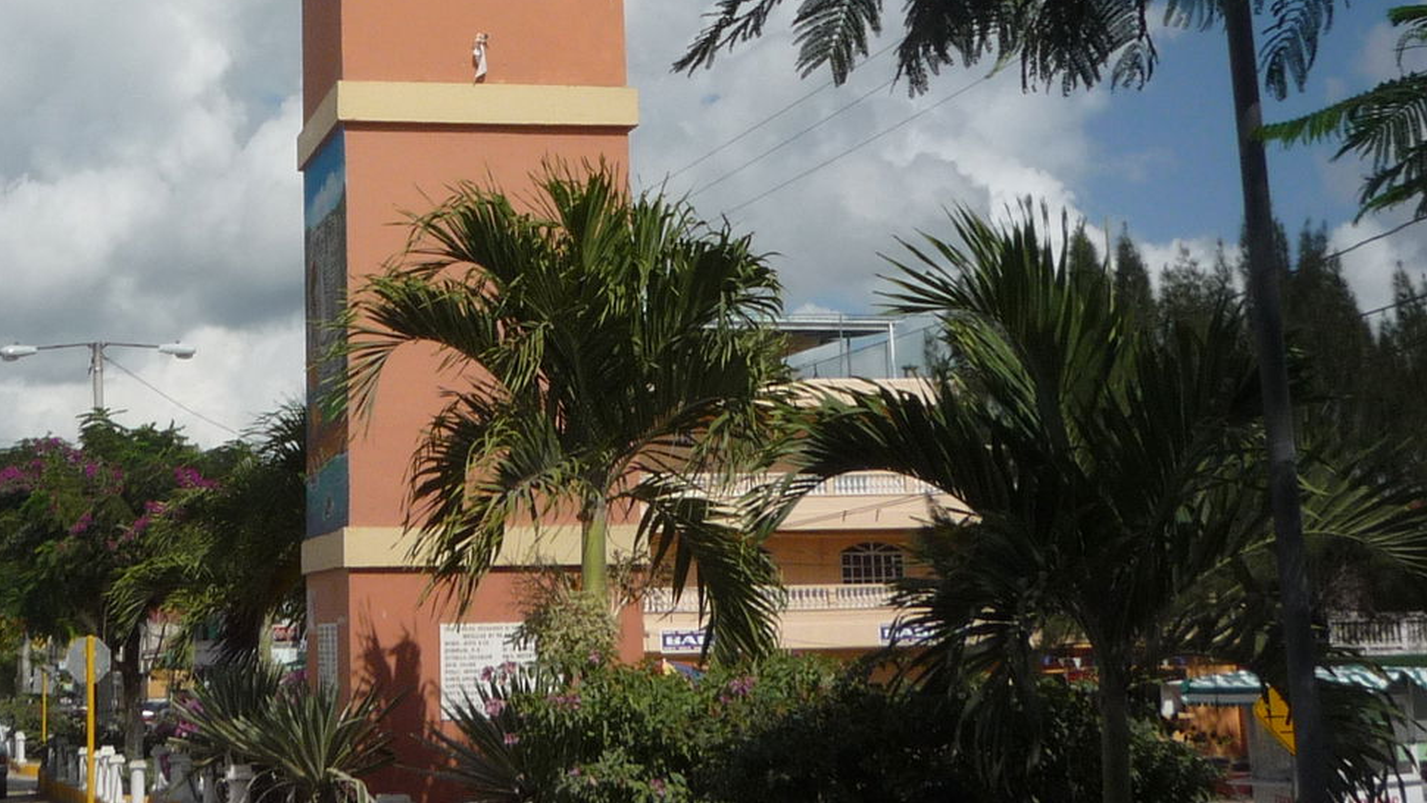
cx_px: 393
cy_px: 62
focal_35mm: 69
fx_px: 2611
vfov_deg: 17.2
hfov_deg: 30.2
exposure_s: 1/800
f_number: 6.3
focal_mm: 5.2
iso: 100
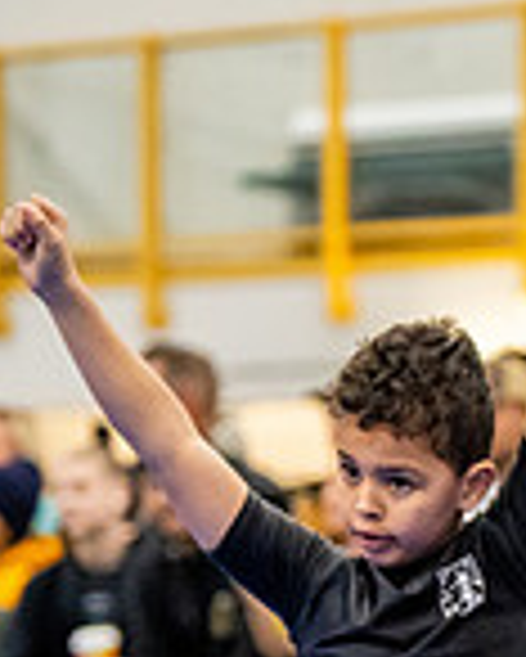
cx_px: 760
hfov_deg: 4.4
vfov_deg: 5.5
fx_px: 6804
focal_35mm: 350
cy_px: 745
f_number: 2.8
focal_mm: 94
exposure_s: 1/500
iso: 5000
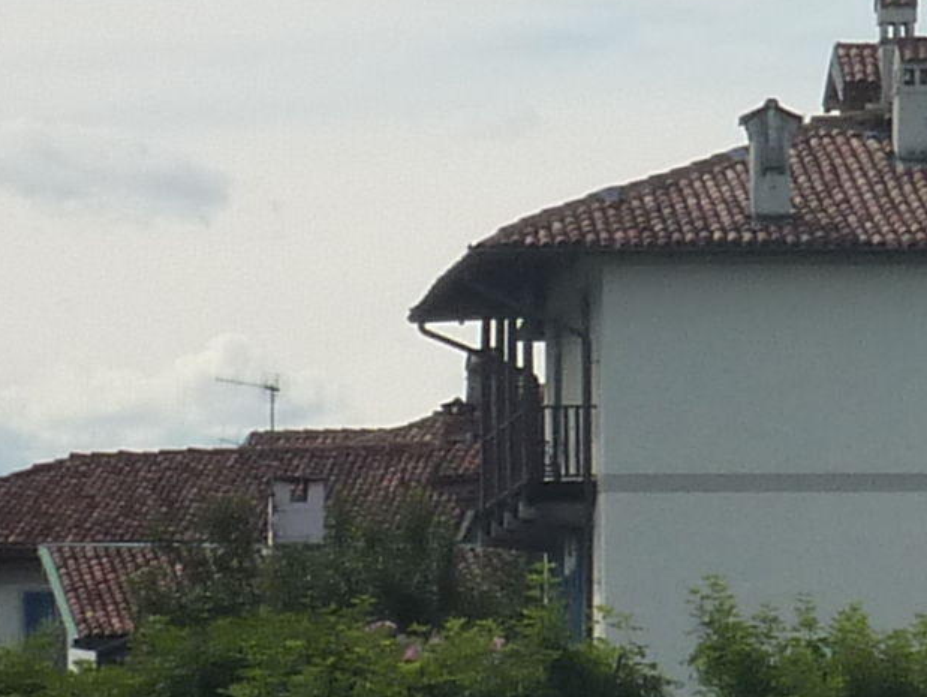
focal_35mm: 371
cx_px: 1909
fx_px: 9941
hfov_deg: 5.2
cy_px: 304
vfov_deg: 4.0
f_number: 5.6
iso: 125
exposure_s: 1/640
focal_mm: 10.3
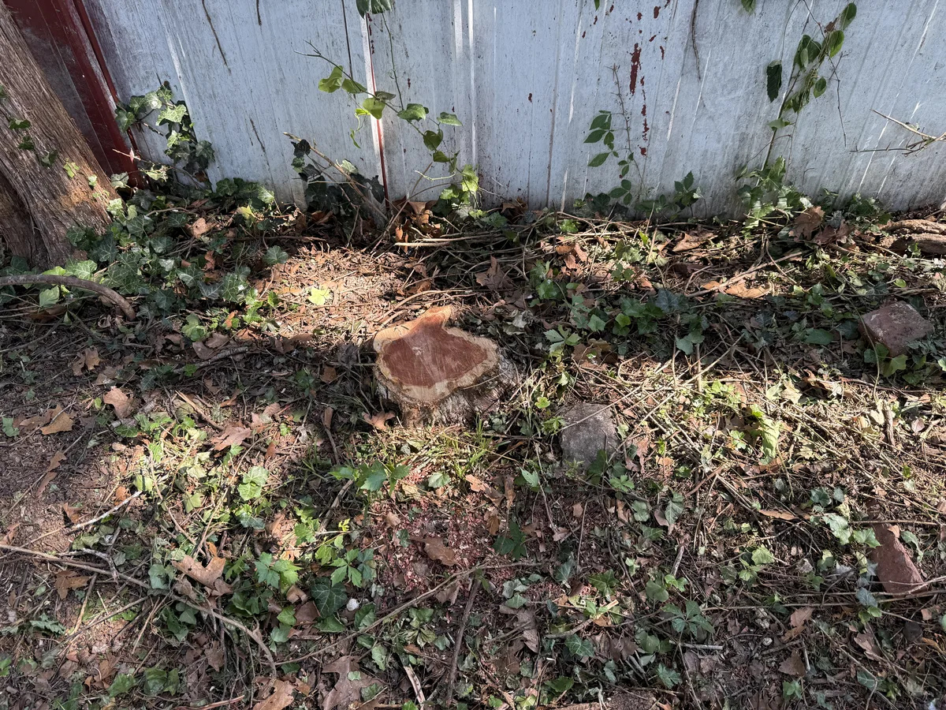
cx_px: 473
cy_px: 355
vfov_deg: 56.8
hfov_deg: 71.6
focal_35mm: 24
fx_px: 656
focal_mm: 6.76
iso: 80
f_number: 1.78
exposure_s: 1/211
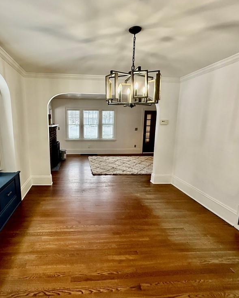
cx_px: 91
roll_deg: +0.4
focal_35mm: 19
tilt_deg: -10.5
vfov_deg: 83.3
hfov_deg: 69.8
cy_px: 152
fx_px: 168
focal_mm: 2.22
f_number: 2.2
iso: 320
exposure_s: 1/120
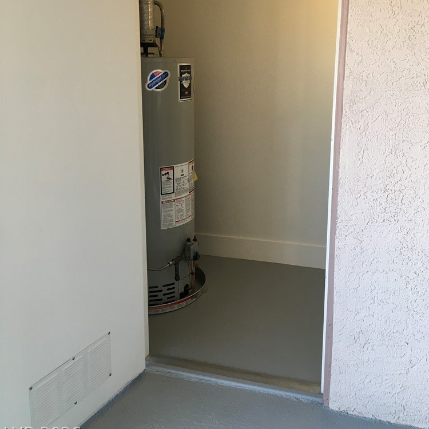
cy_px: 153
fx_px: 491
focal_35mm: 35
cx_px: 219
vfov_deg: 46.7
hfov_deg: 47.2
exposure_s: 1/40
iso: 25
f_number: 2.2
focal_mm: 4.15
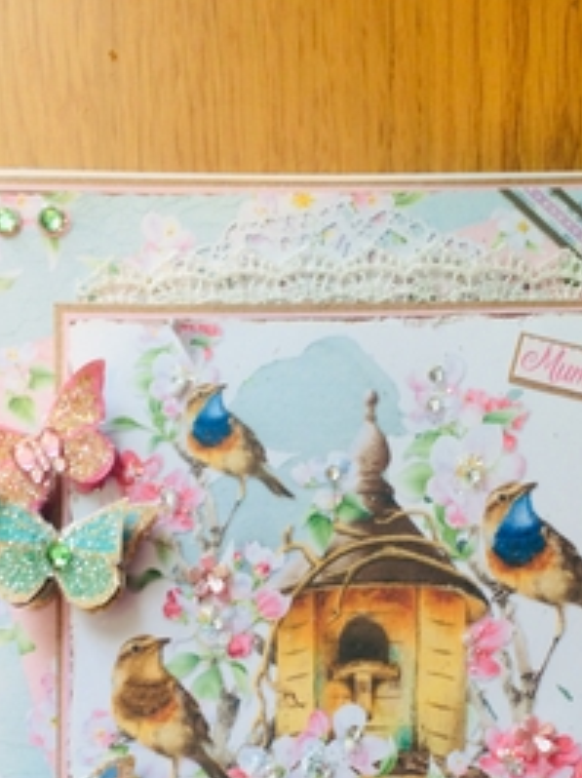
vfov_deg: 37.5
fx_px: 1100
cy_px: 626
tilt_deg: -86.9
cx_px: 335
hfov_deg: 29.6
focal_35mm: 49
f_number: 2.2
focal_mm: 4.15
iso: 50
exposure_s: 1/50
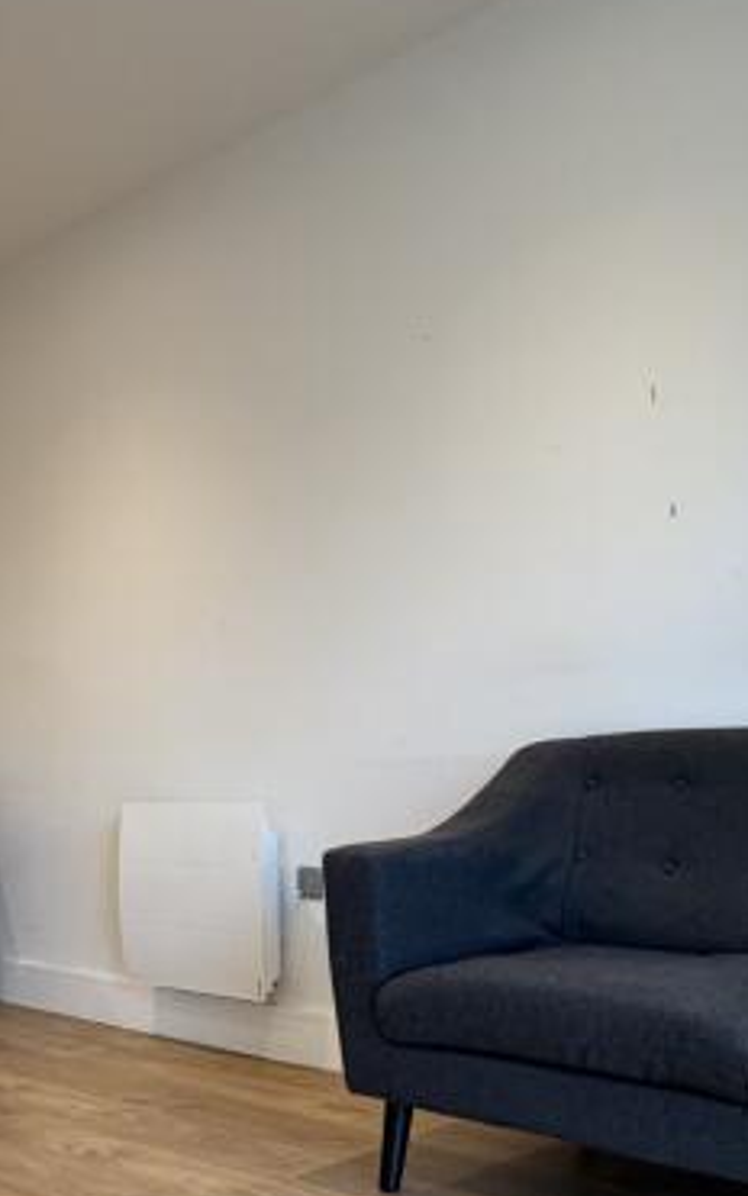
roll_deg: +0.5
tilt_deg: -5.2
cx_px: 200
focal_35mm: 41
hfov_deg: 30.8
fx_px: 1337
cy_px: 883
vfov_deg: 46.6
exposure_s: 1/100
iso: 200
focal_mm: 2.22
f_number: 2.2
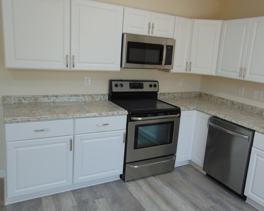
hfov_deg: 60.3
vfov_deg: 50.0
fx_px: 227
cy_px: 103
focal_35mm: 29
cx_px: 147
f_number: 3
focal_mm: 4.5
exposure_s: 1/50
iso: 80
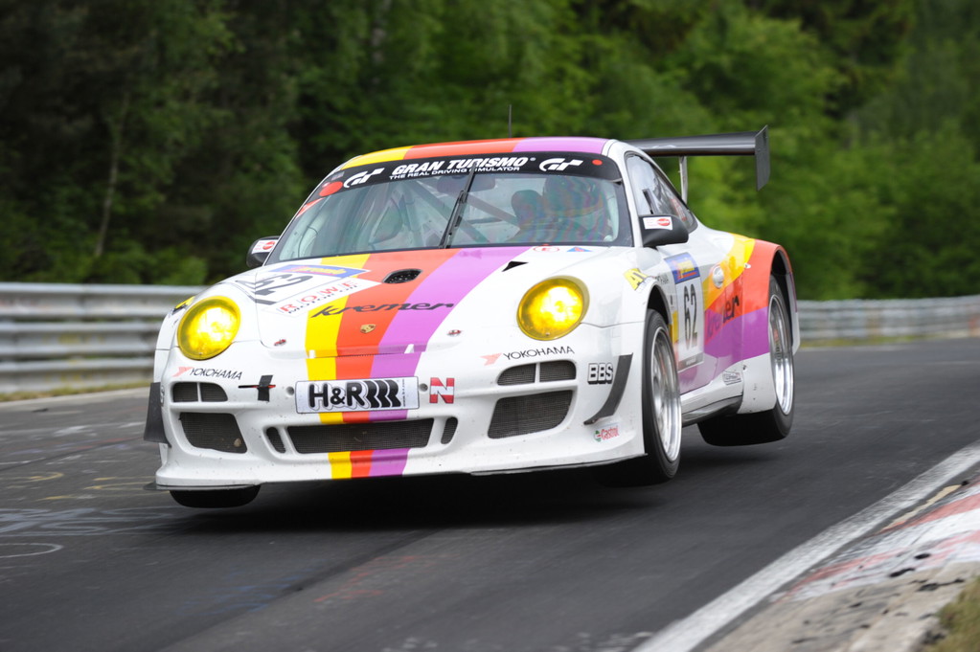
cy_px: 326
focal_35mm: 200
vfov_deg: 6.9
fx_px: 5442
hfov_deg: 10.3
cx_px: 490
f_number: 5
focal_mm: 200
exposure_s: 1/800
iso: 640
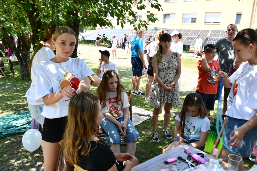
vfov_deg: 47.9
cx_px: 128
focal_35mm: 27
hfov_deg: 67.4
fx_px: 193
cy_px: 86
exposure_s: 1/250
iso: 250
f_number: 5.6
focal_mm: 18
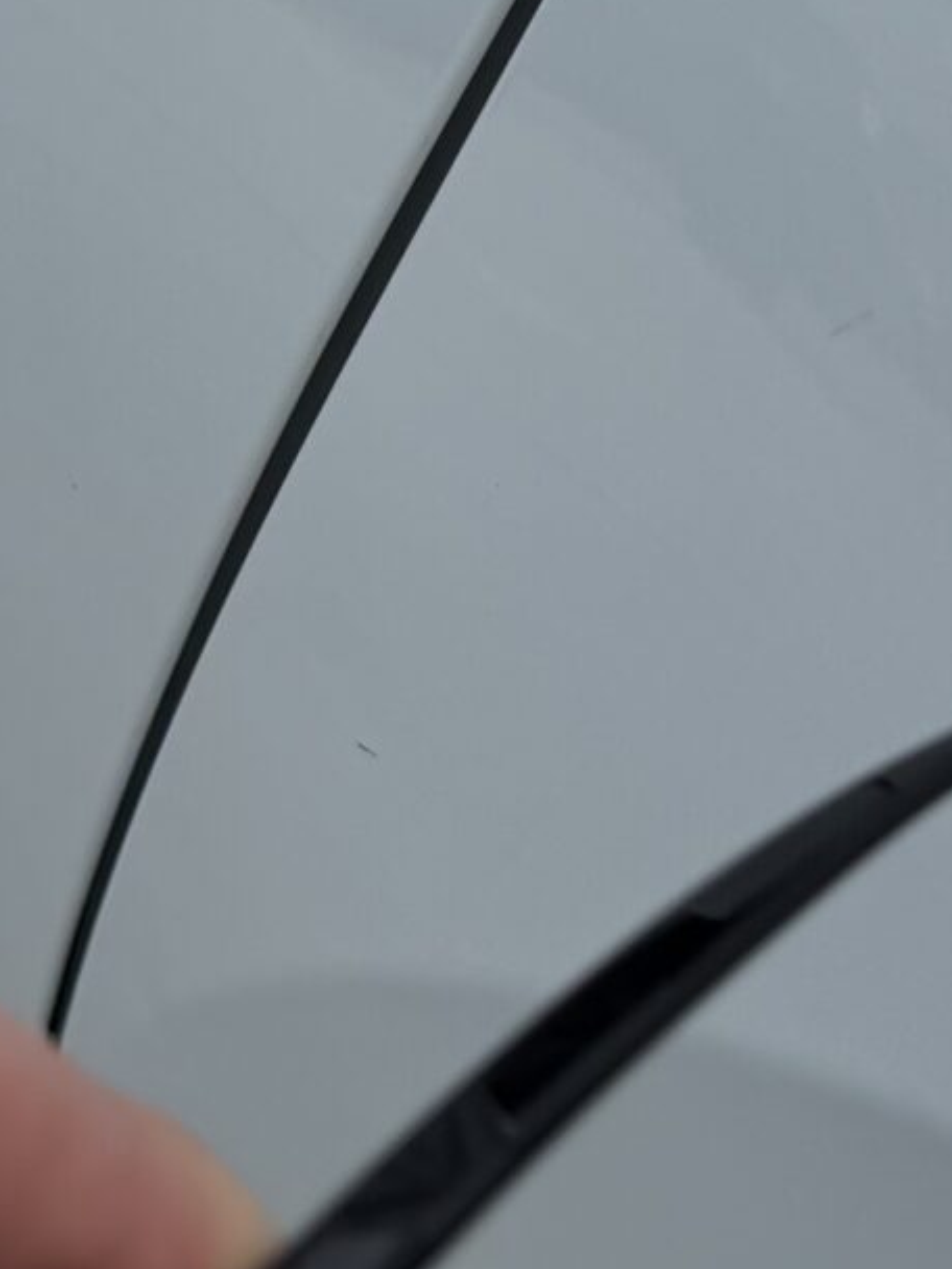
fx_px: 3704
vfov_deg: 18.6
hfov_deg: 14.0
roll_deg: +12.5
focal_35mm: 101
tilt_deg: -29.7
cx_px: 1251
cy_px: -182
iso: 80
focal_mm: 6.76
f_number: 1.78
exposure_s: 1/5319
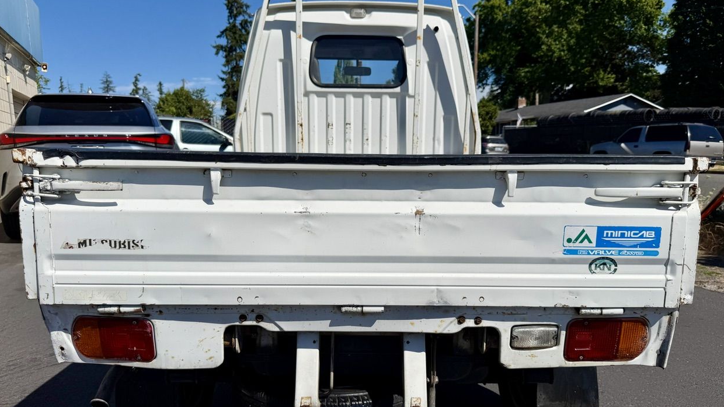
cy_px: 236
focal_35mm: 27
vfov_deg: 42.7
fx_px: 518
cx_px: 363
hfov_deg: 69.9
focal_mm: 6.76
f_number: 1.78
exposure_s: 1/11905
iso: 80
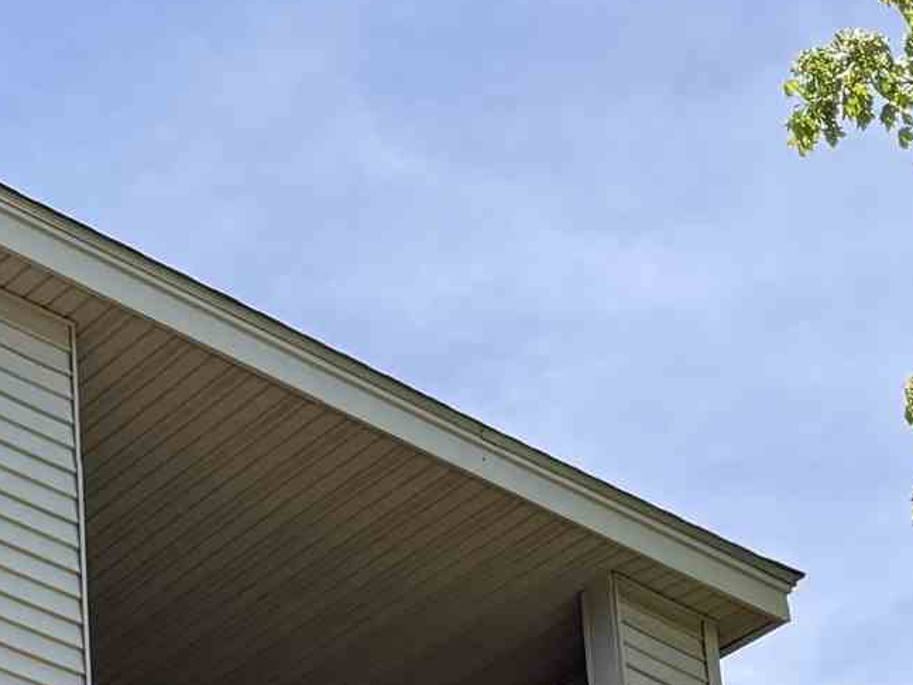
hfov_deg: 15.9
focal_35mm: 114
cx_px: -443
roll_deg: +0.2
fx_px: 3006
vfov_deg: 11.3
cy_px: 1518
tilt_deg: +16.1
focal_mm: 6.76
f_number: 1.78
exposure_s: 1/1192
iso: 100
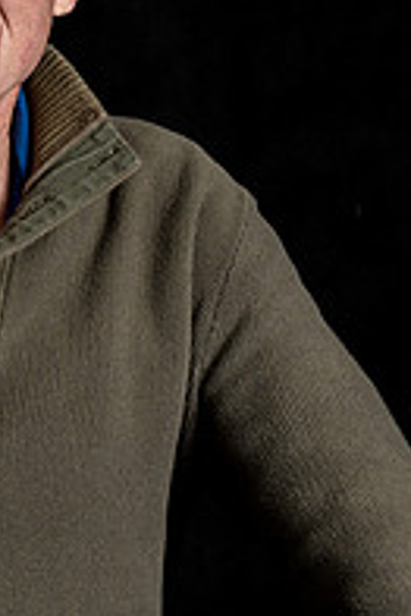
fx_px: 2940
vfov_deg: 11.9
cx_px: -47
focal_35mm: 172
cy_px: 292
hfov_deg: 7.9
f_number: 5.6
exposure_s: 1/250
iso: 160
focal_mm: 50
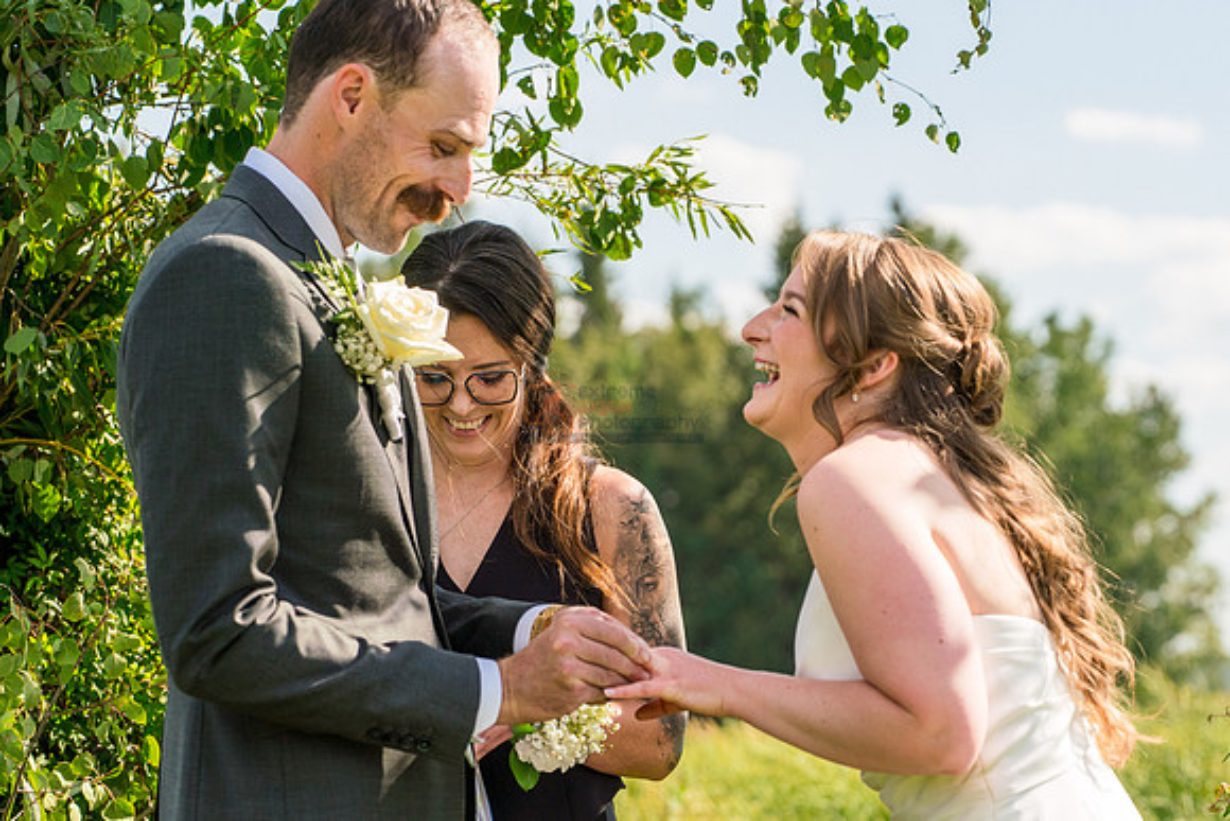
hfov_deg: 14.1
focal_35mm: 146
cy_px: 631
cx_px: 615
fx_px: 4987
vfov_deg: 9.4
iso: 400
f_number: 4.5
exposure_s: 1/1600
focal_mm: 95
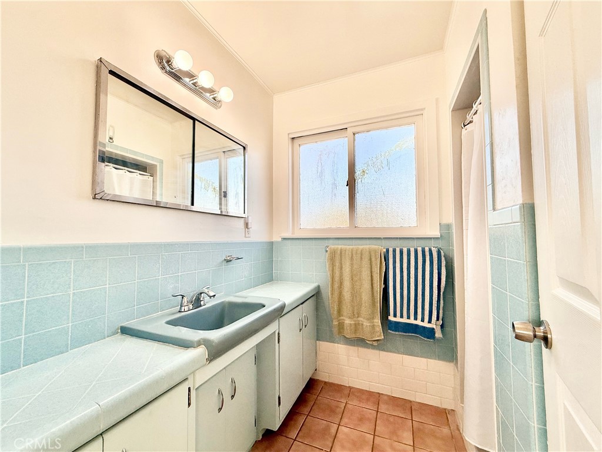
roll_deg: +0.4
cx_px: 301
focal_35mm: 14
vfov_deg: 85.7
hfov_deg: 102.1
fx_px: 243
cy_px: 226
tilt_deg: +3.0
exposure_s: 1/324
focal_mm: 2.22
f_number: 2.2
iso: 50
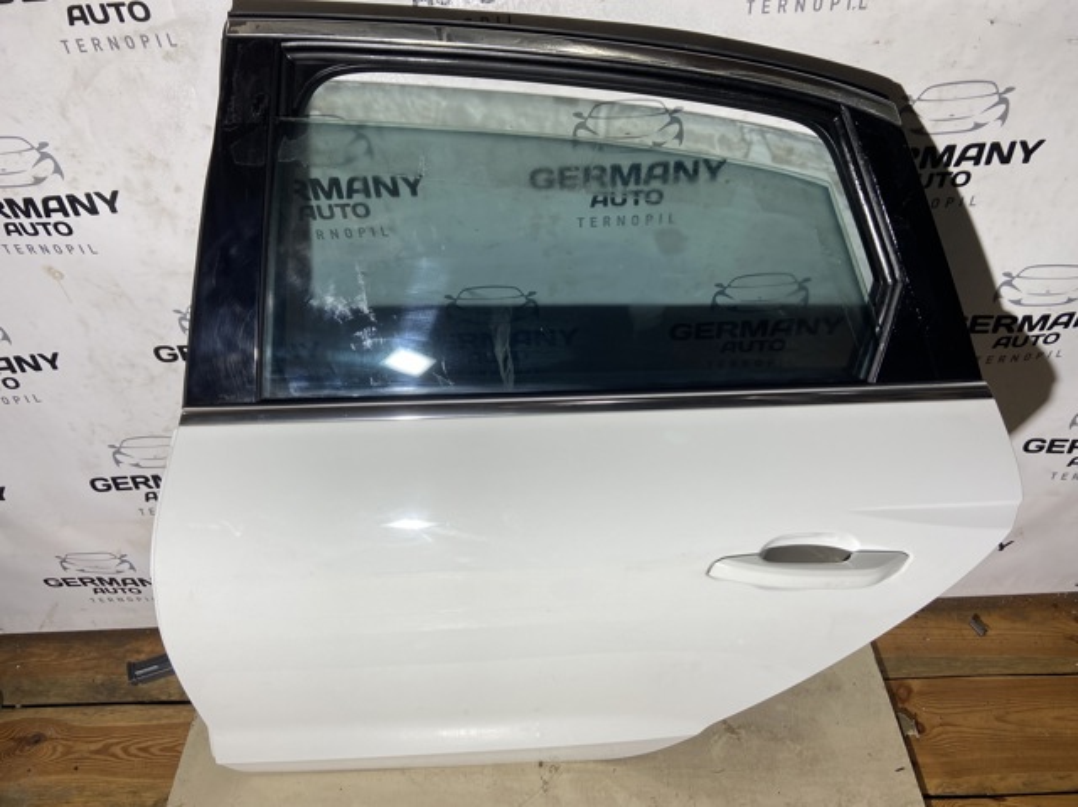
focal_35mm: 26
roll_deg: +3.9
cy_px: 404
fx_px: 809
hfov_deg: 67.3
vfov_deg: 53.0
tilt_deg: -44.4
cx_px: 539
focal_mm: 4.25
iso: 50
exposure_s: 1/100
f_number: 1.8
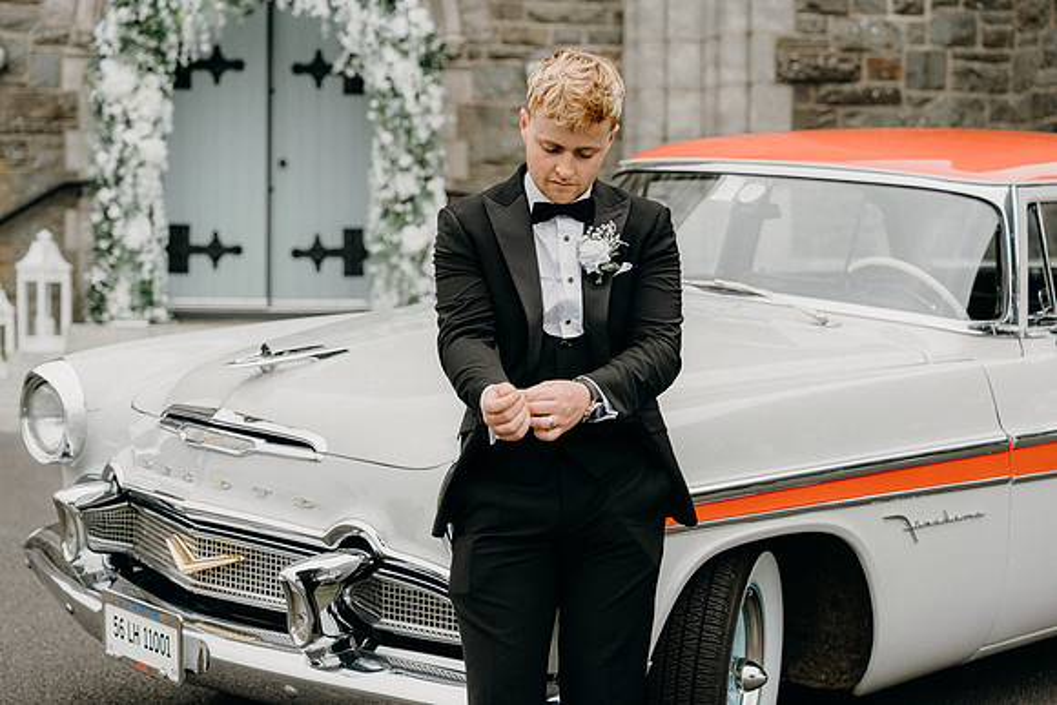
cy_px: 352
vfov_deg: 19.5
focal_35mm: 70
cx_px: 528
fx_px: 2056
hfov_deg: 28.8
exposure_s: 1/200
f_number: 3.5
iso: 125
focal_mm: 70
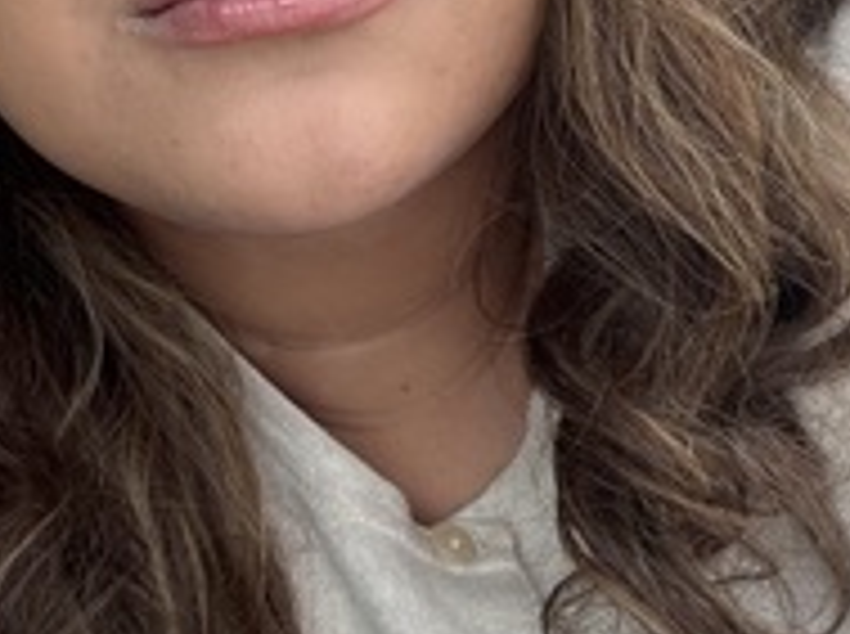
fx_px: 1495
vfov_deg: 23.1
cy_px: 16
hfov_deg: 31.4
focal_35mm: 61
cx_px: 589
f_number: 1.9
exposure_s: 1/109
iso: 80
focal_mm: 2.69
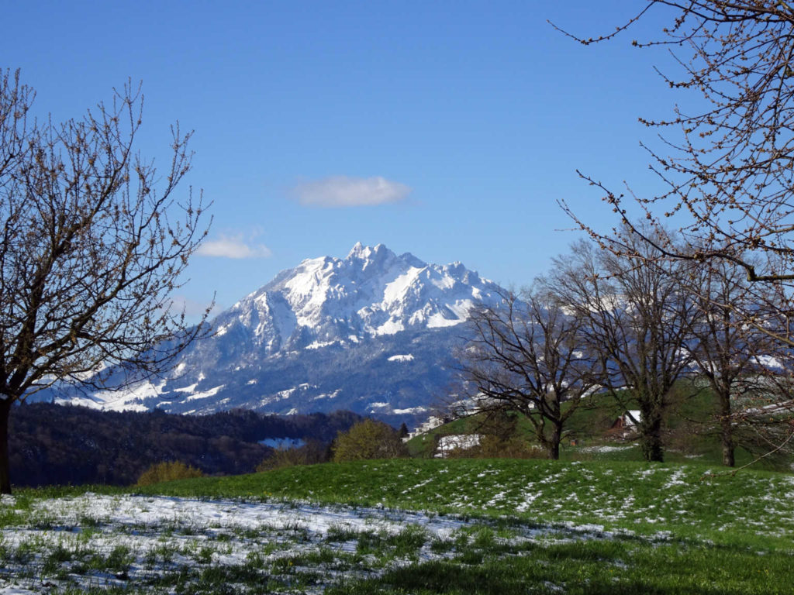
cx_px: 397
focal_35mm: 68
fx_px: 1560
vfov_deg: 21.6
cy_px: 298
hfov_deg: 28.6
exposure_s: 1/800
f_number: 4.5
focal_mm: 11.66
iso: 80
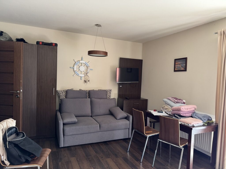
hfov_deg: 71.6
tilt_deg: -1.4
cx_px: 113
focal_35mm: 24
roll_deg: -1.7
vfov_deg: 56.8
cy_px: 84
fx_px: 157
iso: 250
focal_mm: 6.76
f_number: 1.78
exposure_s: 1/60
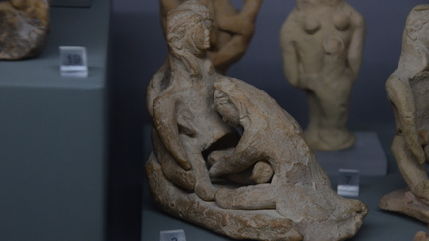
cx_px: 215
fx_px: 1547
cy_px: 130
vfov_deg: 8.9
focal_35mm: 136
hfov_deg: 15.8
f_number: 5.6
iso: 1250
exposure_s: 1/100
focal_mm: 86
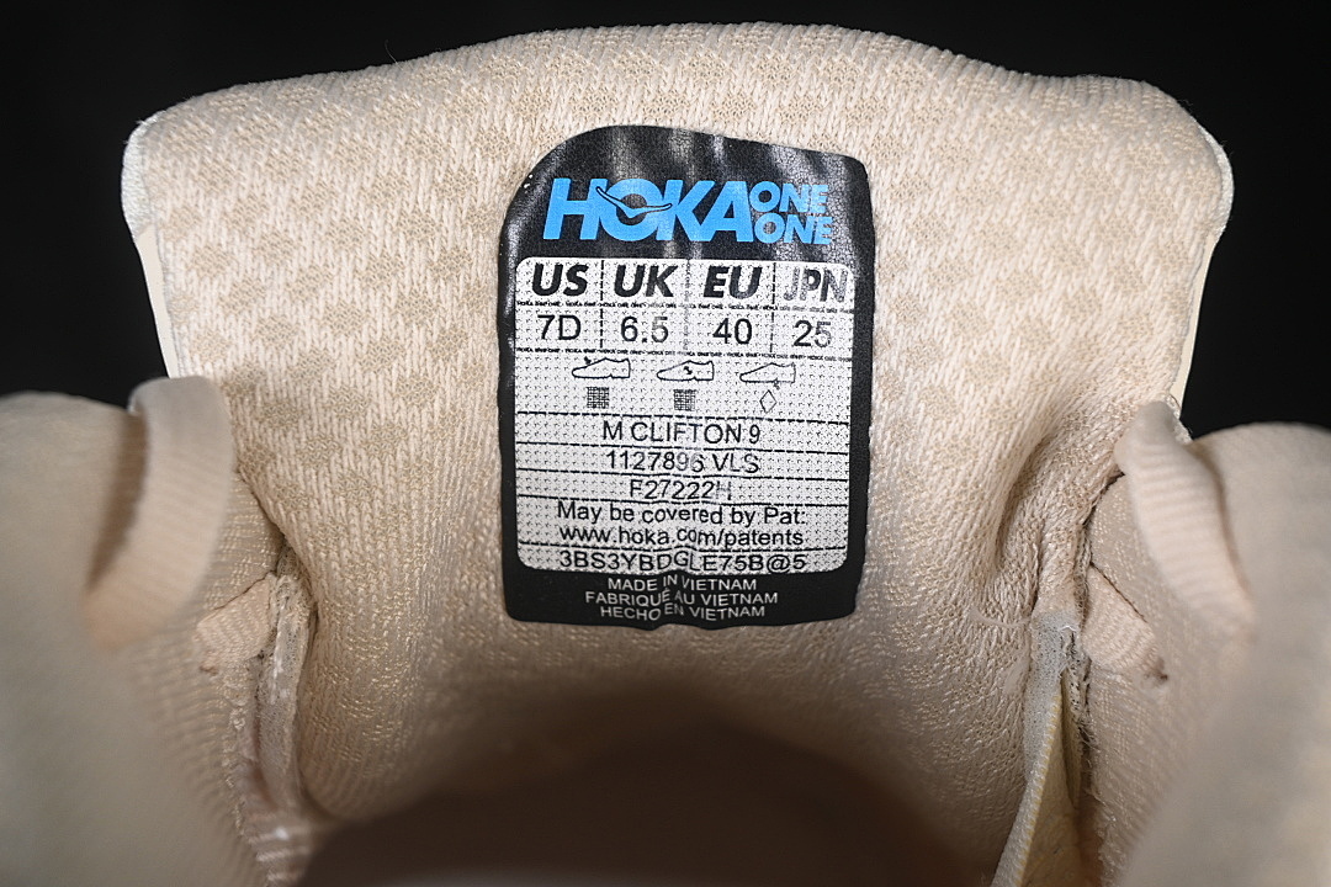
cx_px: 666
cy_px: 444
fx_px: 2773
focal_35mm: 75
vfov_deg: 18.2
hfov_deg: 27.0
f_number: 7.1
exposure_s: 1/80
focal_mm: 50
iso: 160
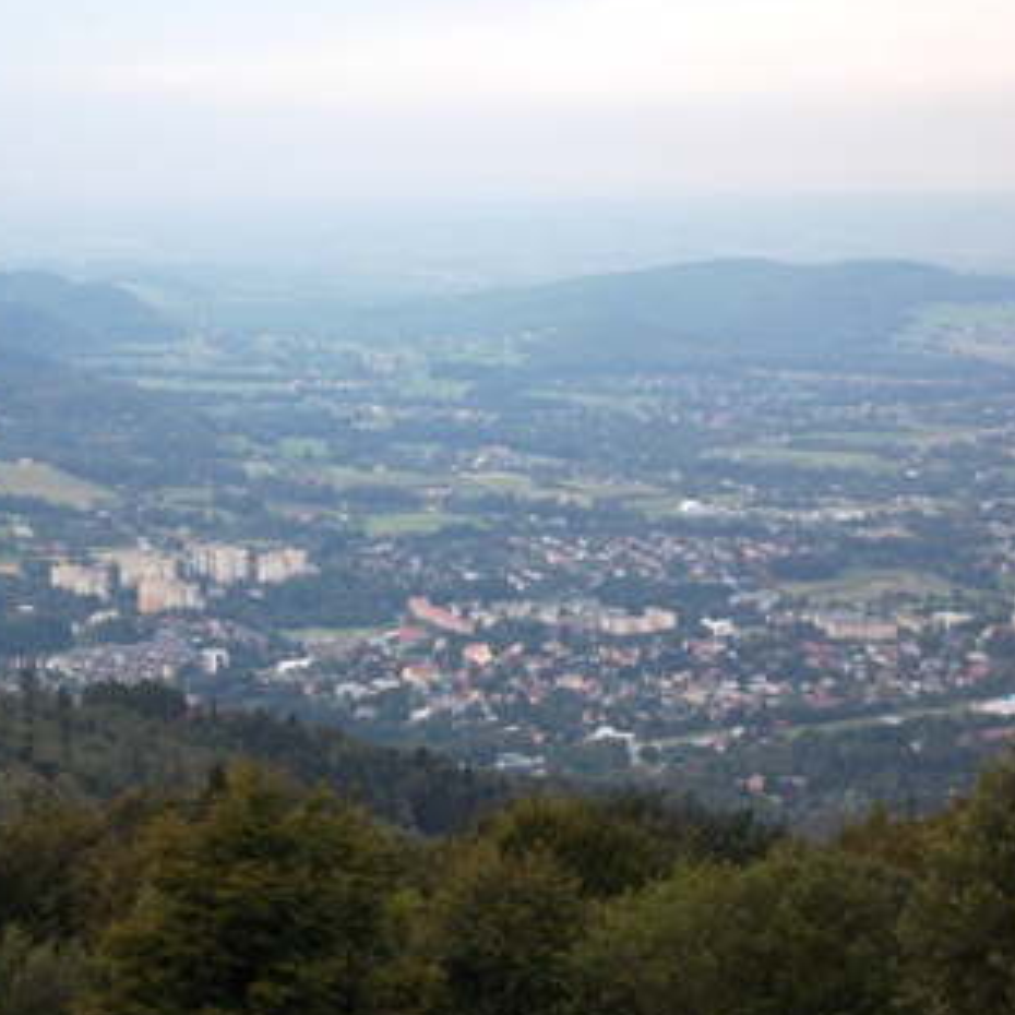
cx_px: 478
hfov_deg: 15.8
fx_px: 3649
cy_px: 485
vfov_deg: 15.8
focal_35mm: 110
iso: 80
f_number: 6.3
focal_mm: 15.4
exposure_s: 1/125
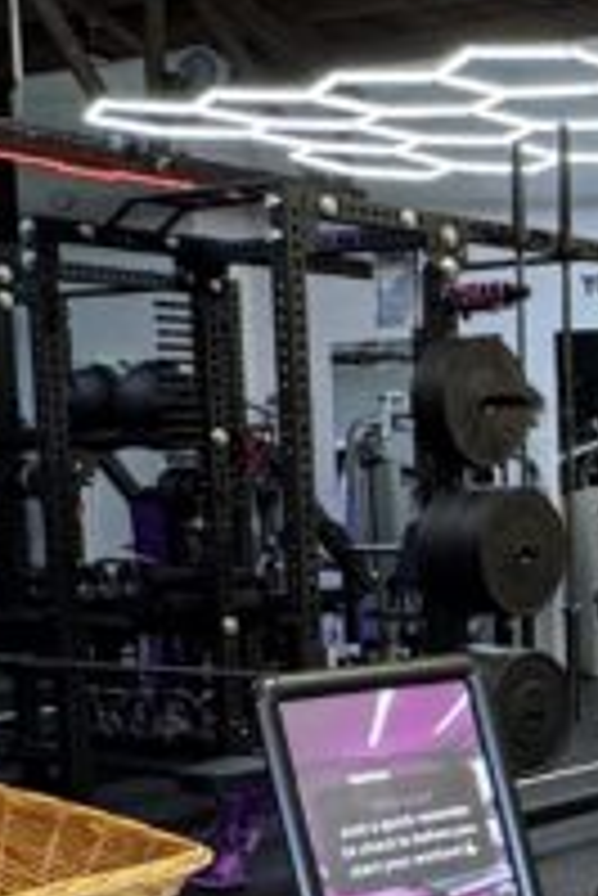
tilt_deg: -7.1
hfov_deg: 16.4
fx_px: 1865
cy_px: 711
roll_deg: +0.0
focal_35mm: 75
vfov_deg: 26.5
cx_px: 935
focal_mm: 2.22
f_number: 2.2
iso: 250
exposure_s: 1/120
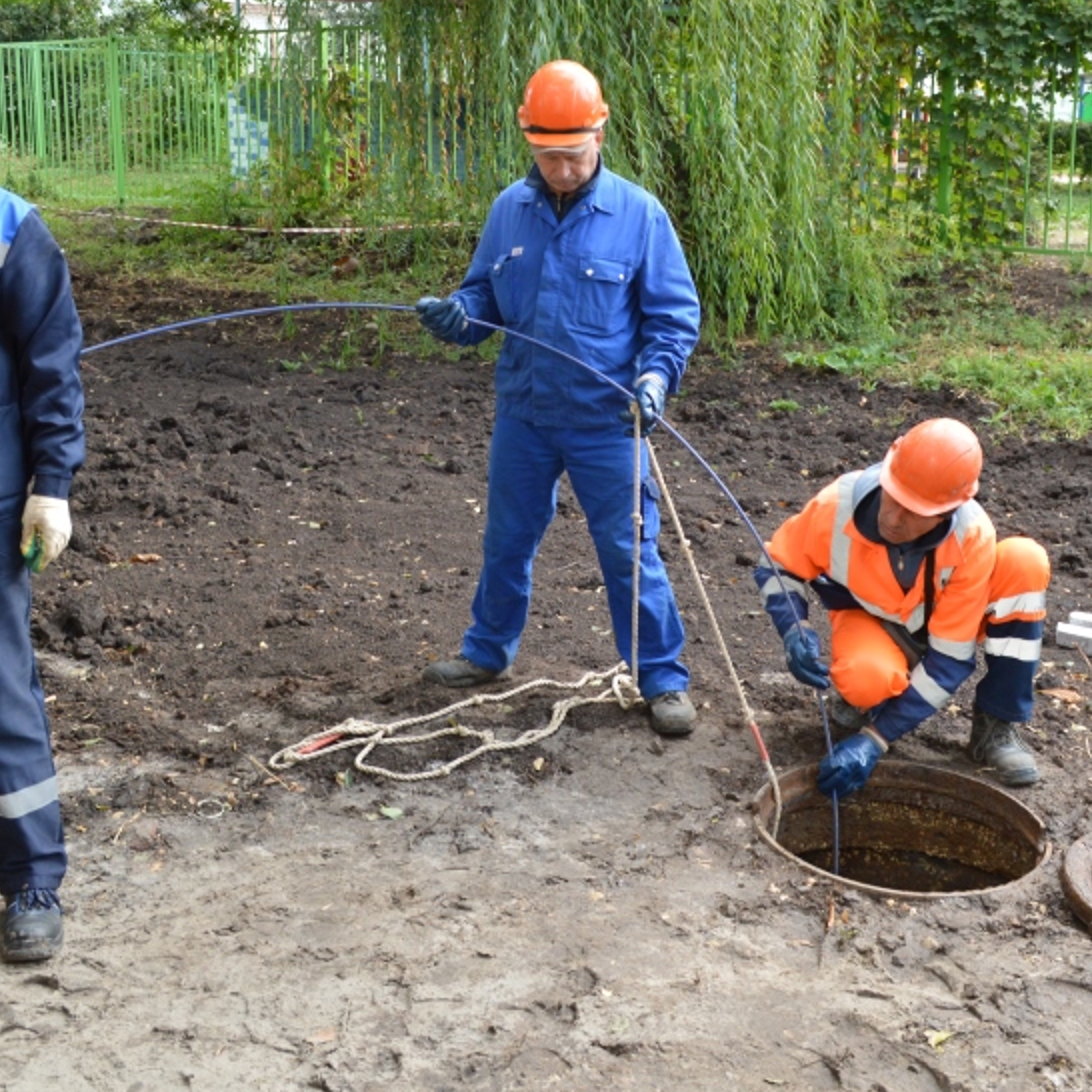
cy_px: 427
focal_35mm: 43
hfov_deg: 39.1
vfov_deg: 39.0
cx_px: 592
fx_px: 1535
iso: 400
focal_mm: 18
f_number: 5
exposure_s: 1/100
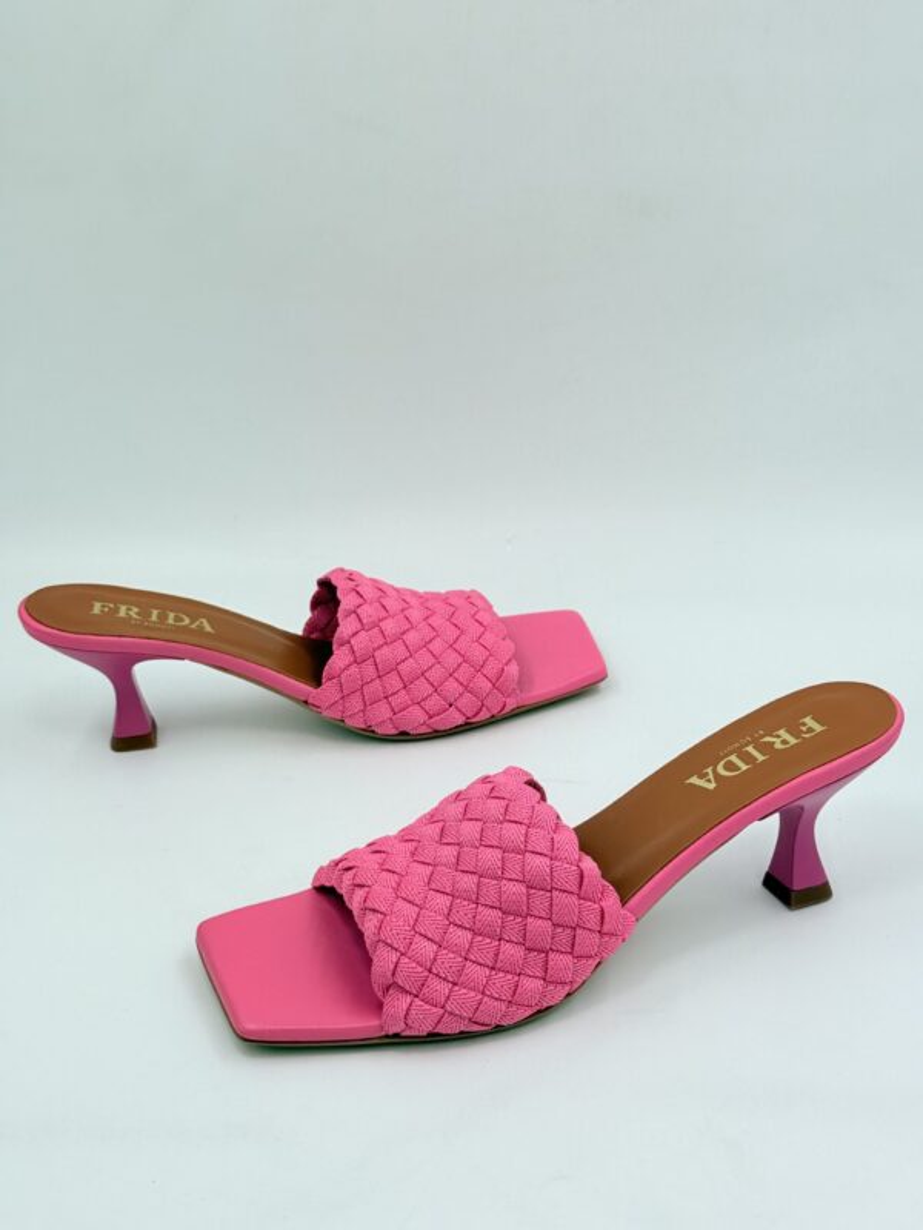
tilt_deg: -24.8
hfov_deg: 30.3
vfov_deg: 39.7
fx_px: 1706
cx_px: 462
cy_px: 615
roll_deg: +2.1
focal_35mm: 48
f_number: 1.78
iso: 100
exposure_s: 1/1795
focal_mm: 6.76
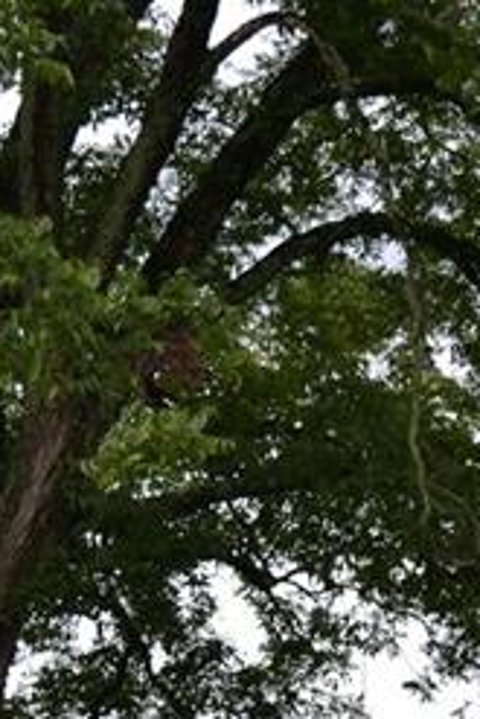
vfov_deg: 14.1
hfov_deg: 9.7
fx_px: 2796
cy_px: 908
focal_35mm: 140
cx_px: 500
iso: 125
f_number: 4.5
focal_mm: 30
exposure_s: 1/200
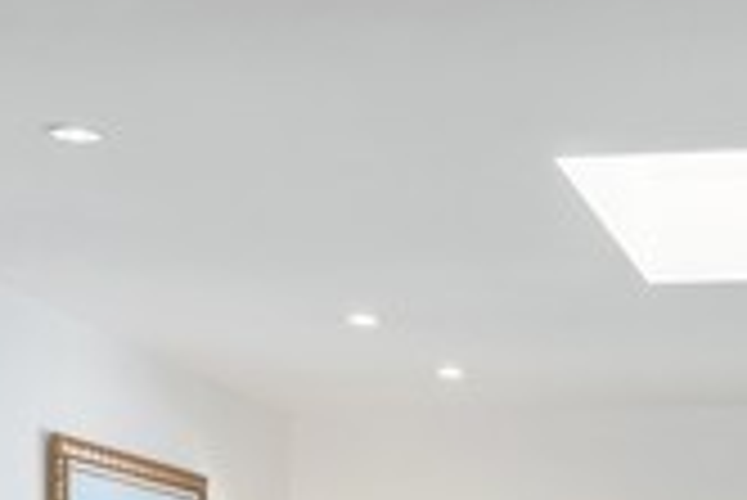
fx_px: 1911
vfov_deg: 14.0
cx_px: 704
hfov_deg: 21.5
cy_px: 748
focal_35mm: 92
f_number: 8
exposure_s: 1/8
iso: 200
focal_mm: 17
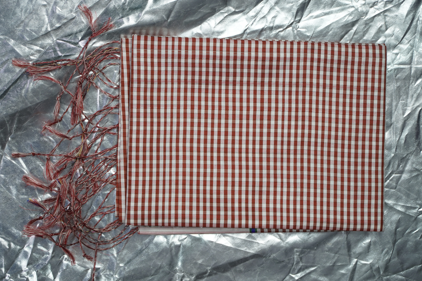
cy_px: 140
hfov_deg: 21.9
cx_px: 211
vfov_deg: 14.7
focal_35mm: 93
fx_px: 1090
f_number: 4
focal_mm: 62
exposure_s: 1/100
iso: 160
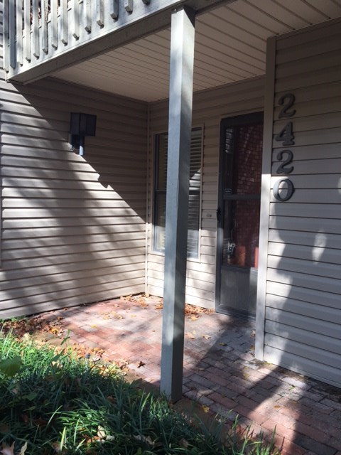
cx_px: 170
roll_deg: -1.6
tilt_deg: -3.2
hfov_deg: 48.2
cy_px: 228
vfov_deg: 61.7
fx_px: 381
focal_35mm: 29
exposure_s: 1/304
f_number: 2.2
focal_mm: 4.15
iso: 25
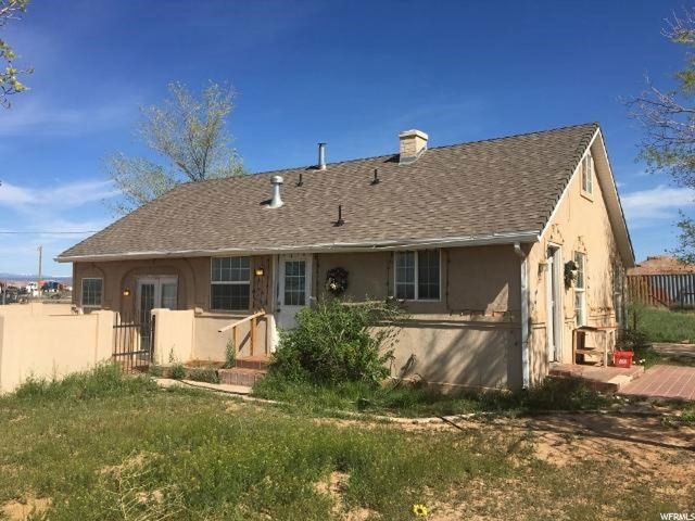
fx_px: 582
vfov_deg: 48.2
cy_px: 260
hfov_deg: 61.7
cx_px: 348
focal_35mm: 29
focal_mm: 4.15
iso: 25
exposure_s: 1/1923
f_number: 2.2
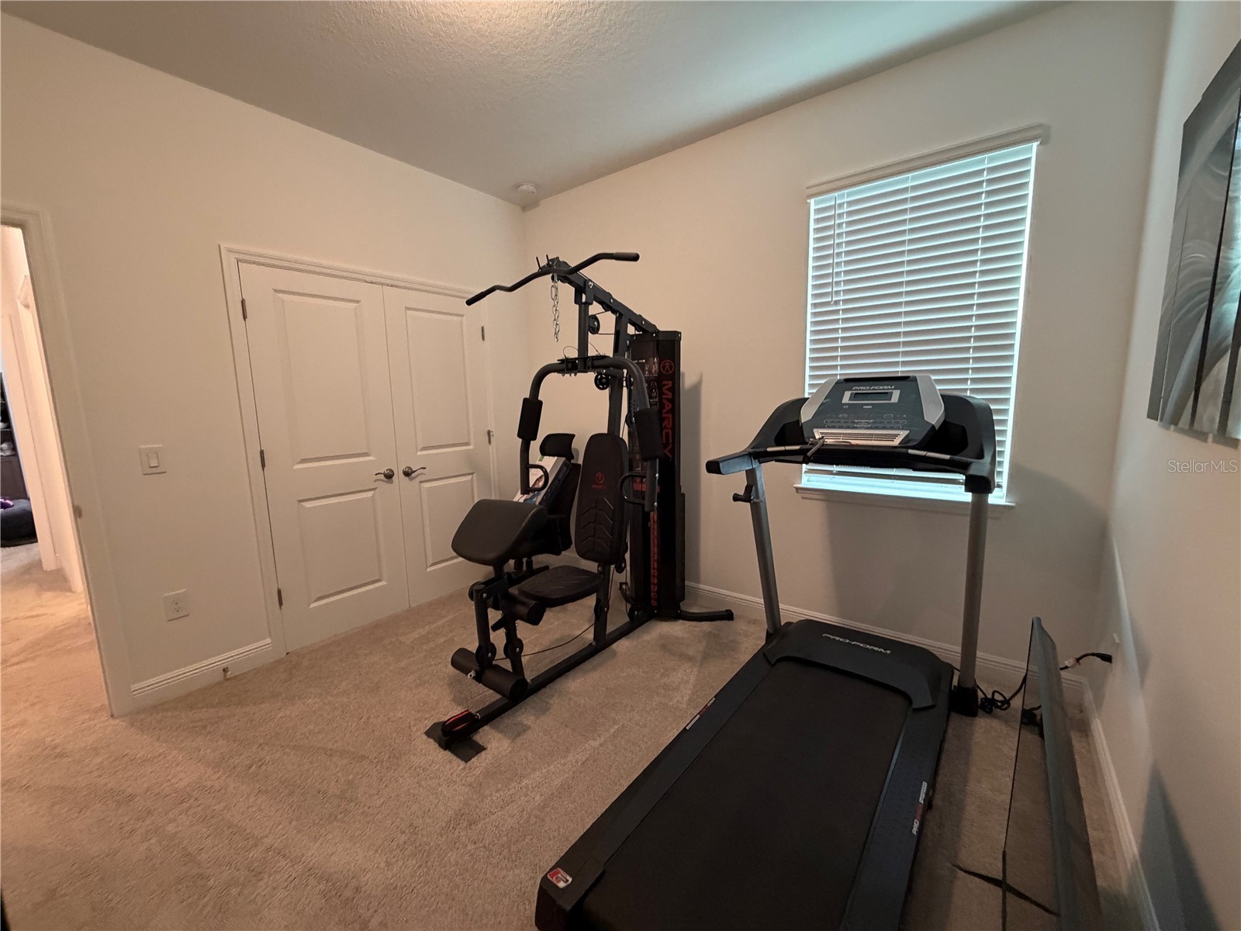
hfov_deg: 102.1
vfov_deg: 85.7
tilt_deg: -6.4
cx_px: 620
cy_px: 466
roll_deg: +1.5
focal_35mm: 14
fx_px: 502
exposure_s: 1/60
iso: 400
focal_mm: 2.22
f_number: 2.2
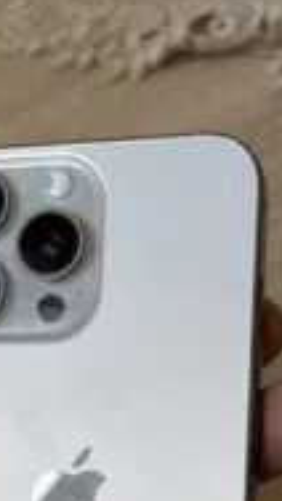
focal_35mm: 111
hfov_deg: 10.9
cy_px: 517
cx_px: 24
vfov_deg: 18.7
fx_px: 1473
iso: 80
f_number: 1.78
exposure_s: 1/121
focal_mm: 6.76
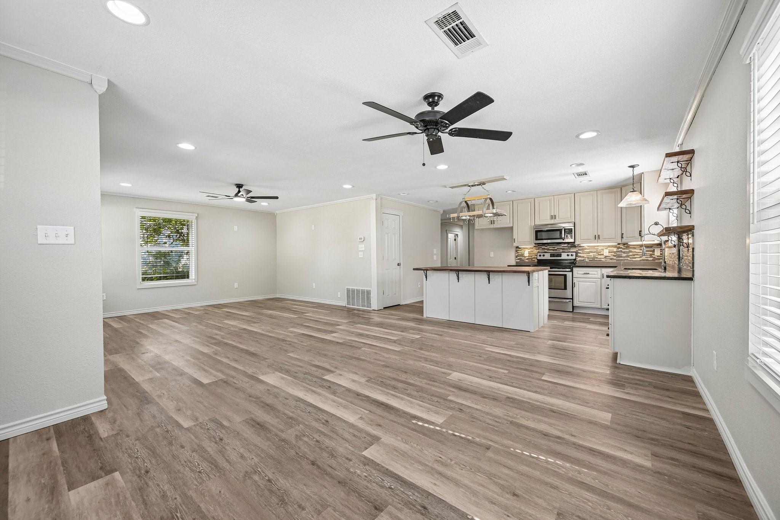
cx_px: 390
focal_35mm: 14
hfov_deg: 104.3
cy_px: 260
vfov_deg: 81.2
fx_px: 303
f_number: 9
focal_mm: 14
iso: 250
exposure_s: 1/15
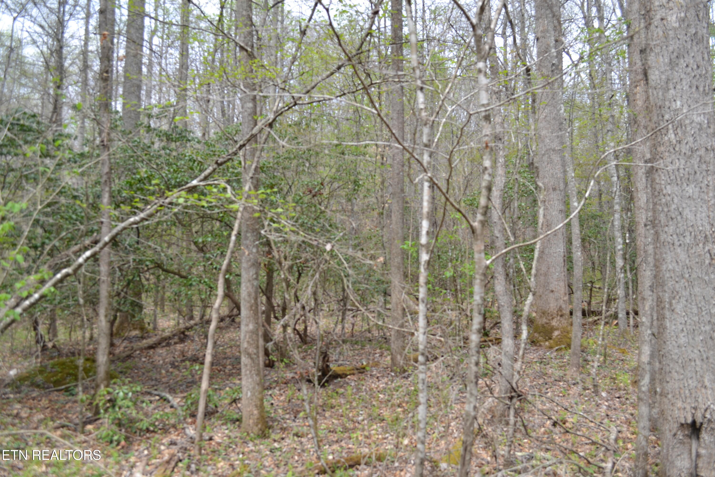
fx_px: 596
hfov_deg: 61.9
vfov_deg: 43.6
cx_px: 358
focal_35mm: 30
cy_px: 238
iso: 100
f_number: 5.6
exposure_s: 1/125
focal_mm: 20
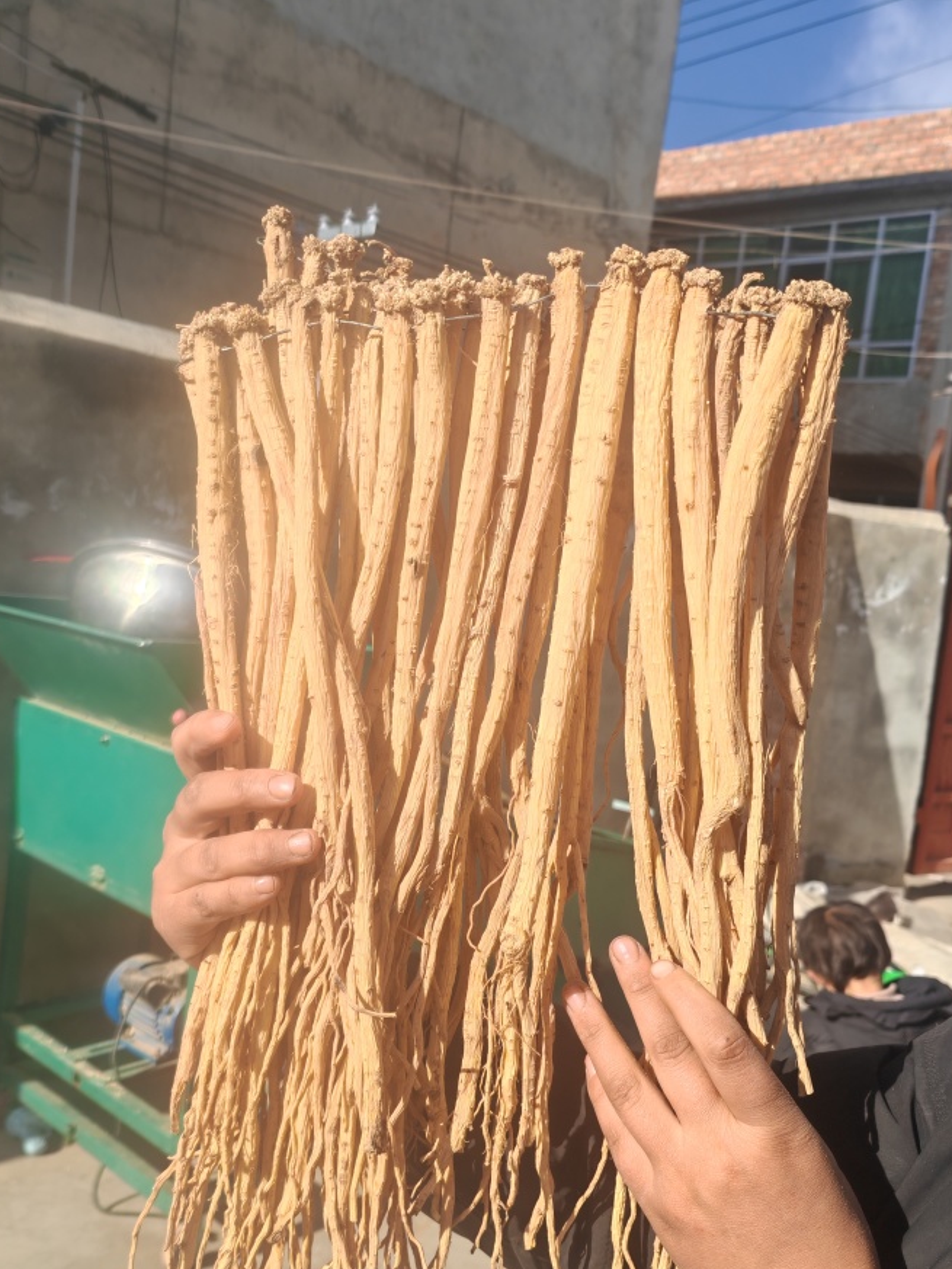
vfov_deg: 55.3
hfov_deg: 43.0
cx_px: 471
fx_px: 1210
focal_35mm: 33
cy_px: 656
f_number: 1.95
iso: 50
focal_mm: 5.52
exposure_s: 1/1300
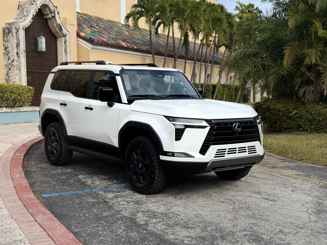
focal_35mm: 48
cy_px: 122
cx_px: 164
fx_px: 453
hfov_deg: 39.7
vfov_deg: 30.3
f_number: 1.78
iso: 64
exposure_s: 1/7143
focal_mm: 6.76
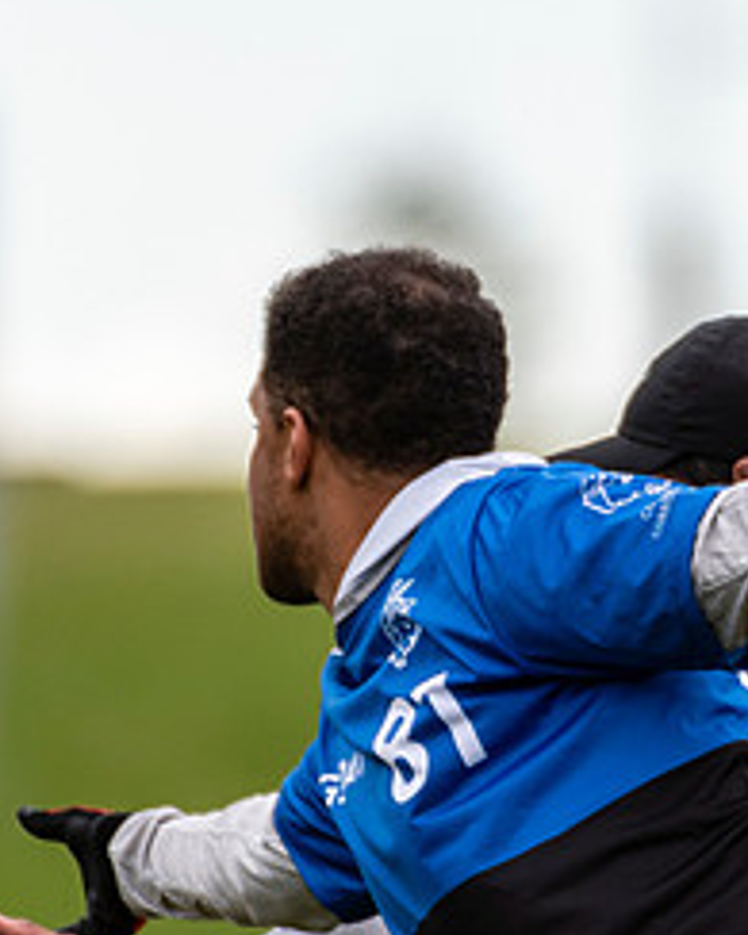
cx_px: 445
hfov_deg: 1.0
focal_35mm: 1541
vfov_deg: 1.3
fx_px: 42670
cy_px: 510
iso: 280
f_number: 4
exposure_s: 1/1250
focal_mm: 400
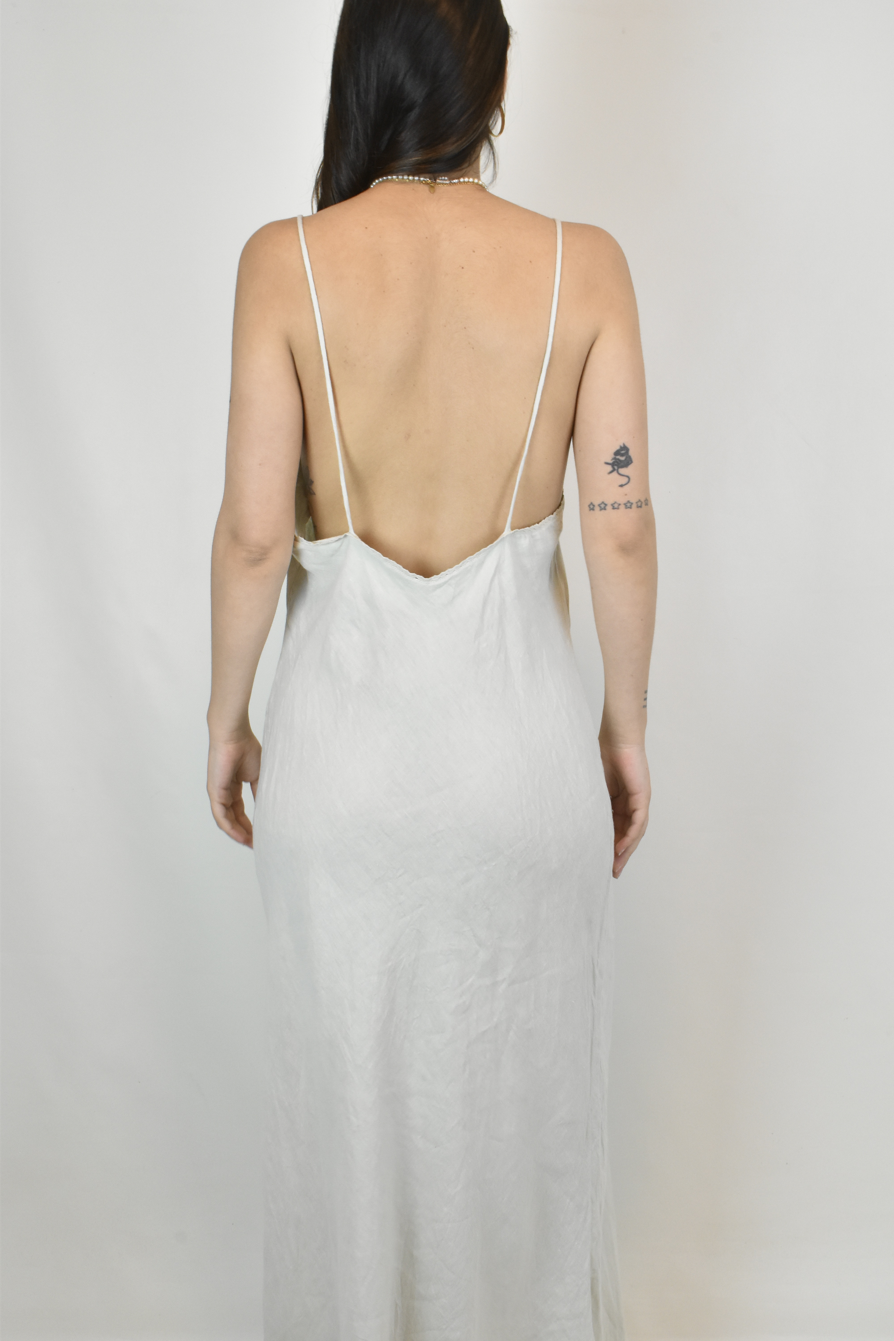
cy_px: 670
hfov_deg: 31.9
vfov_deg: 46.4
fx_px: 1564
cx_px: 447
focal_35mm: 42
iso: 1600
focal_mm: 28
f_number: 16
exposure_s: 1/40
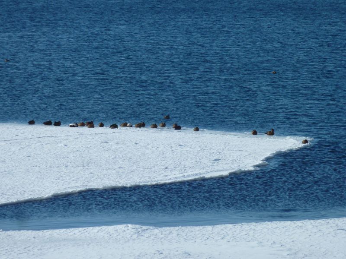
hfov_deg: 6.6
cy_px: 130
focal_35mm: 300
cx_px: 173
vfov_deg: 5.0
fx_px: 2999
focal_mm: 49.2
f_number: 5.6
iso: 80
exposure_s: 1/800
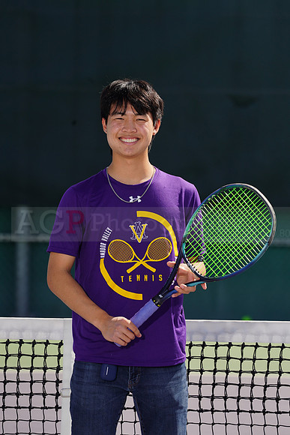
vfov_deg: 6.0
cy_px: 218
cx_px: 145
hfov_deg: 4.0
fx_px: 4166
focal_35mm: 345
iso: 100
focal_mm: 345
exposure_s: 1/250
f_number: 9
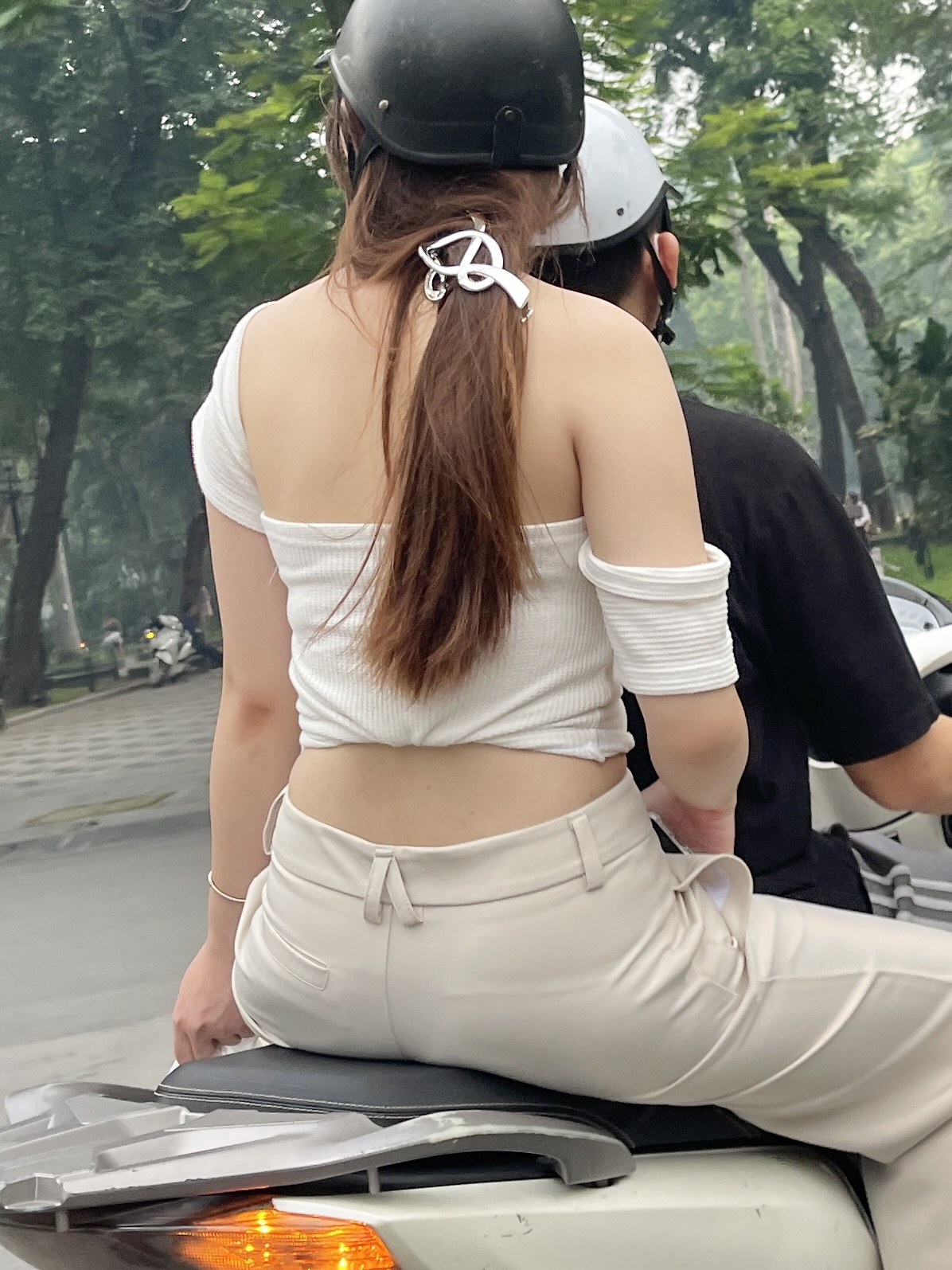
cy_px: 635
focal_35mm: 25
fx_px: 917
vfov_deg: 69.4
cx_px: 476
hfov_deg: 54.9
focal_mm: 5.1
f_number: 1.6
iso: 80
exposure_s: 1/100
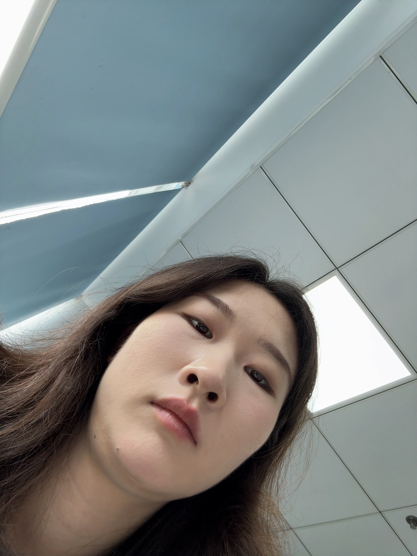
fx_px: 369
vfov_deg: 73.9
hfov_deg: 58.9
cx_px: 208
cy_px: 278
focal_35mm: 23
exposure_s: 1/50
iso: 50
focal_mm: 2.69
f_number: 1.9
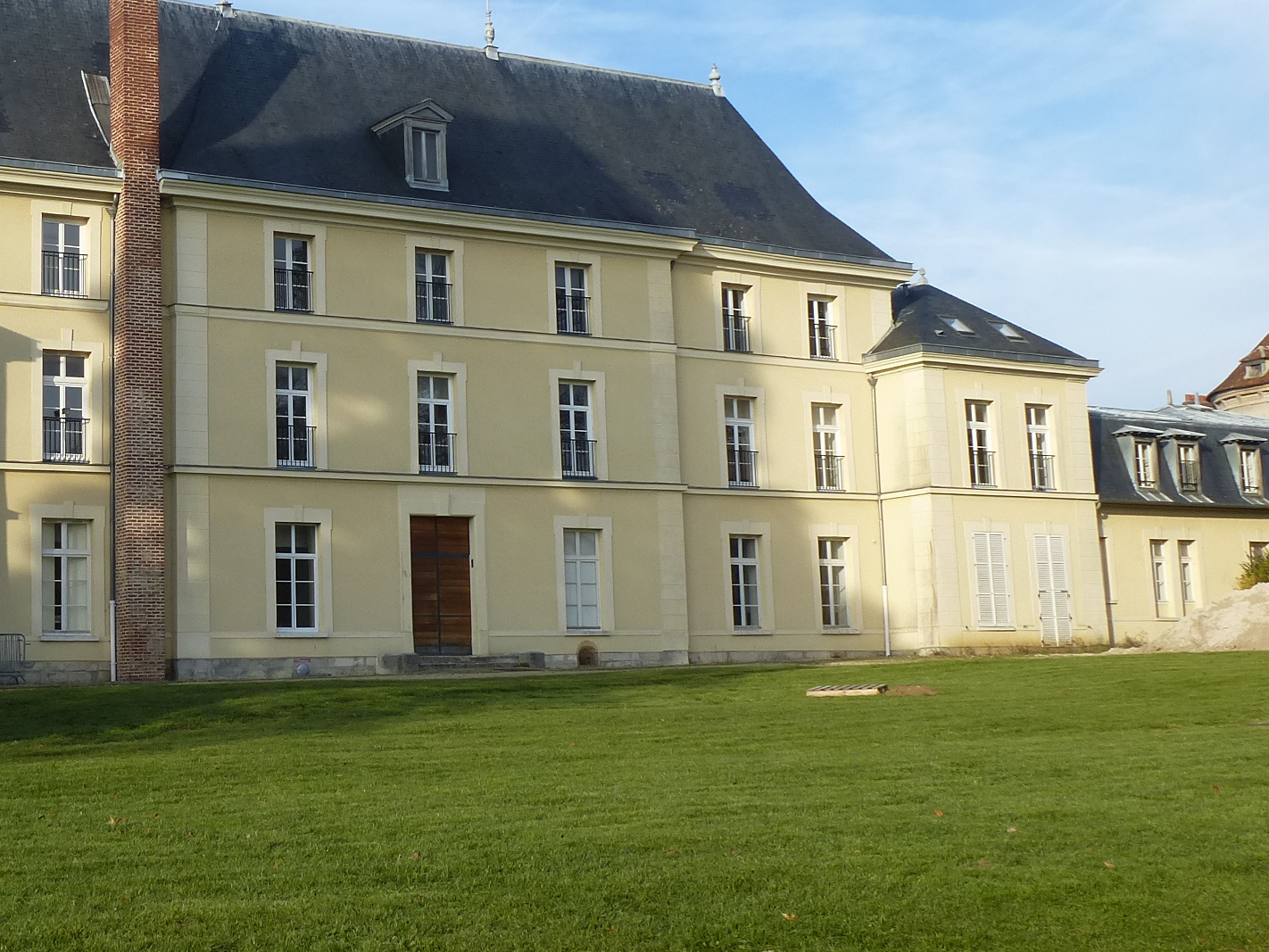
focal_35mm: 54
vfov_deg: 27.0
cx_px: 287
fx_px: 1980
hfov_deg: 34.6
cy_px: 377
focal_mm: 5.4
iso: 100
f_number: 4
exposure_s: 1/500
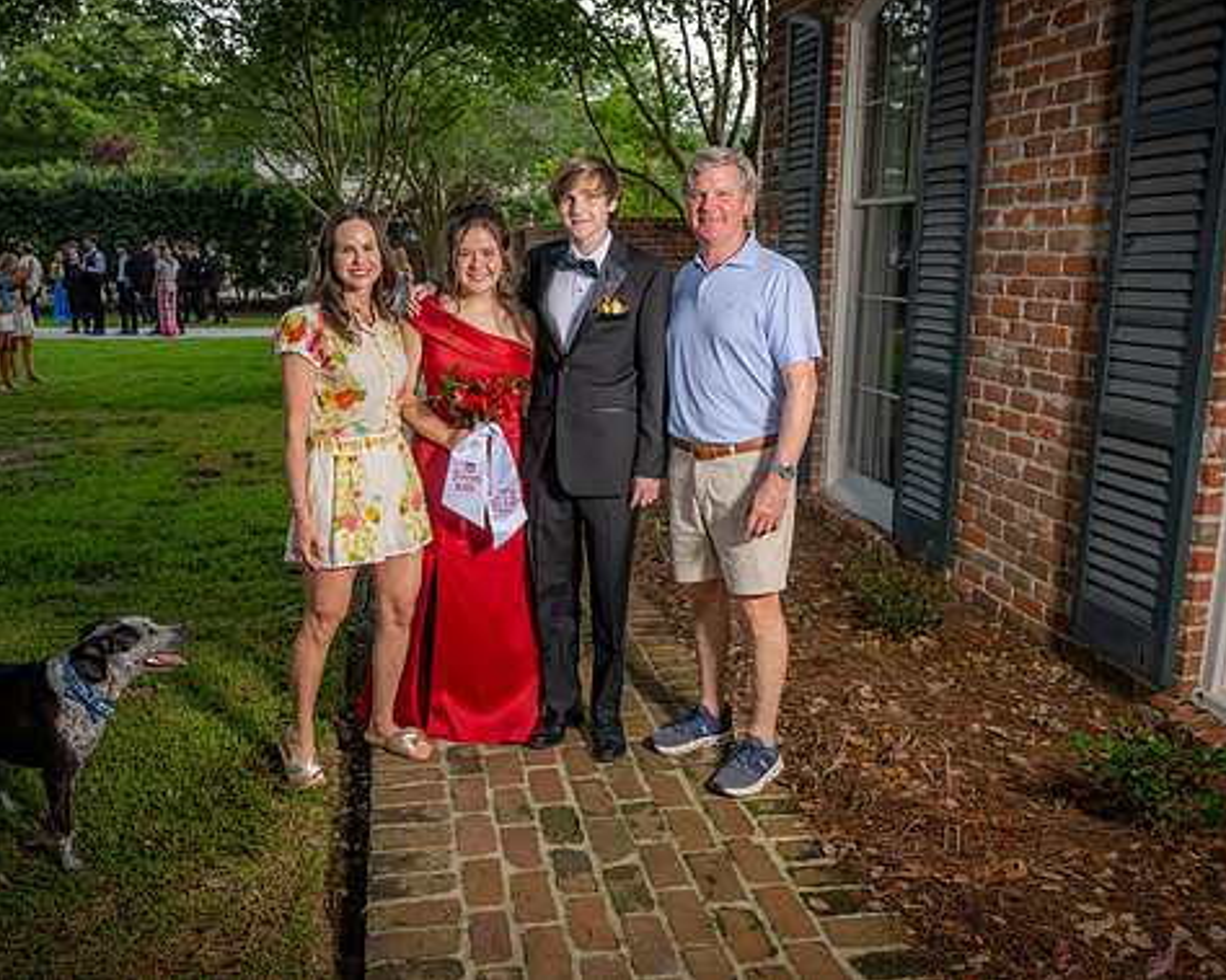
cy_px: 482
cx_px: 577
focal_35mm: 31
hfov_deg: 57.1
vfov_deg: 47.1
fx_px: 1125
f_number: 5
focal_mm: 27
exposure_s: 1/125
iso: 100
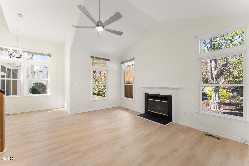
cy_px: 83
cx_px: 124
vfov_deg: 81.2
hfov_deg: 104.3
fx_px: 97
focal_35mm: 14
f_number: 8
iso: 100
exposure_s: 1/6
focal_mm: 14
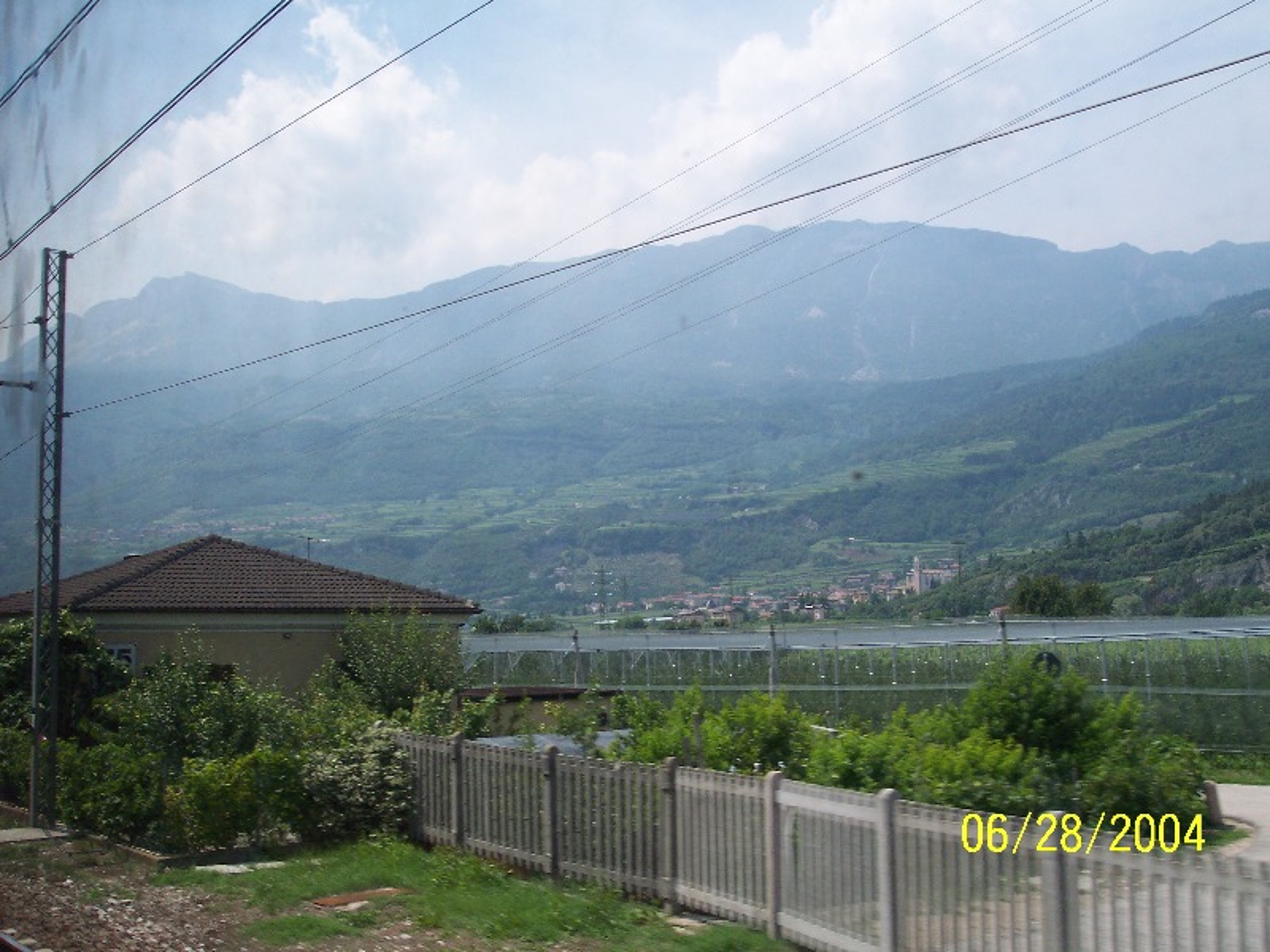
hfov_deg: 49.0
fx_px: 1394
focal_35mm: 38
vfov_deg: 37.7
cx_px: 635
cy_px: 476
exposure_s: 1/350
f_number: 4.8
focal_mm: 8
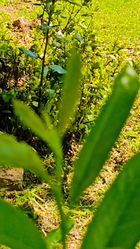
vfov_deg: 17.6
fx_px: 700
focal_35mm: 106
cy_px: -147
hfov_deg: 10.8
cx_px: 236
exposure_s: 1/422
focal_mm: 6.14
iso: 50
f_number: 1.6
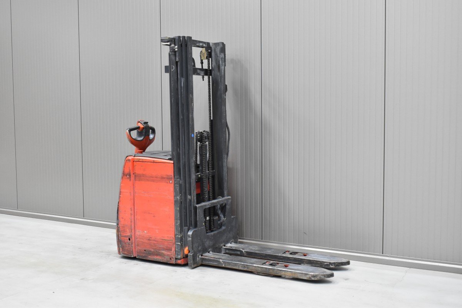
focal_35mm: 44
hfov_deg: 45.0
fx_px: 558
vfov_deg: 30.8
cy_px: 154
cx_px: 231
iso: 1600
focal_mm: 29
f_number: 5.6
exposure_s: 1/25
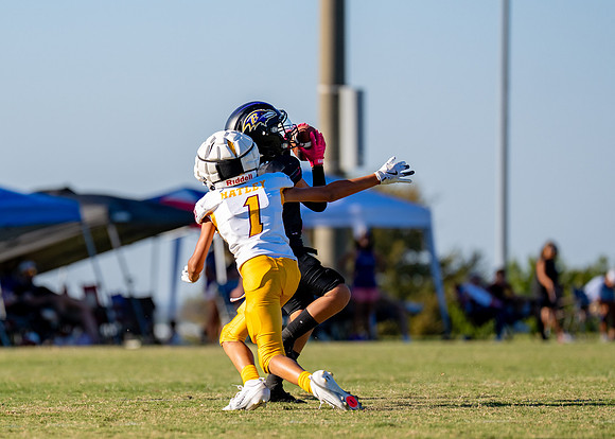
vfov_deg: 3.8
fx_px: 6628
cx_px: 187
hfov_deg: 5.3
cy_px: 264
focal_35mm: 380
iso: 160
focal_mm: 200
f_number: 2.8
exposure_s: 1/3200
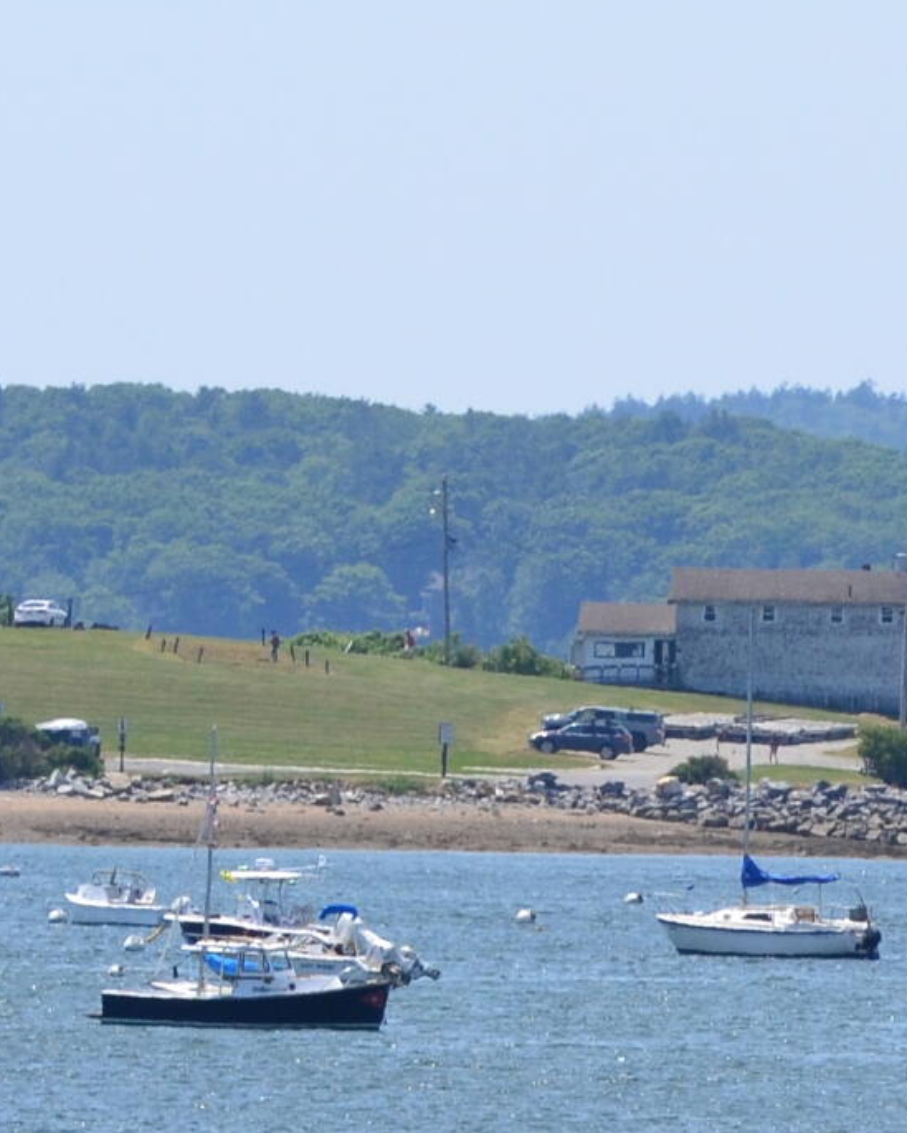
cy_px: 1254
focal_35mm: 862
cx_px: 661
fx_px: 28918
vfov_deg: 2.2
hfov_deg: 1.8
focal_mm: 140
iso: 320
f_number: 11
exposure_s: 1/500
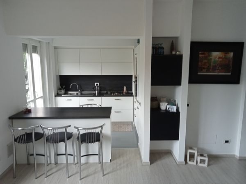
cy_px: 92
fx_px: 199
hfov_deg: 63.4
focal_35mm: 28
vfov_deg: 49.7
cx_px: 123
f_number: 2.2
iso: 111
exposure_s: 1/50
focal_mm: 3.46
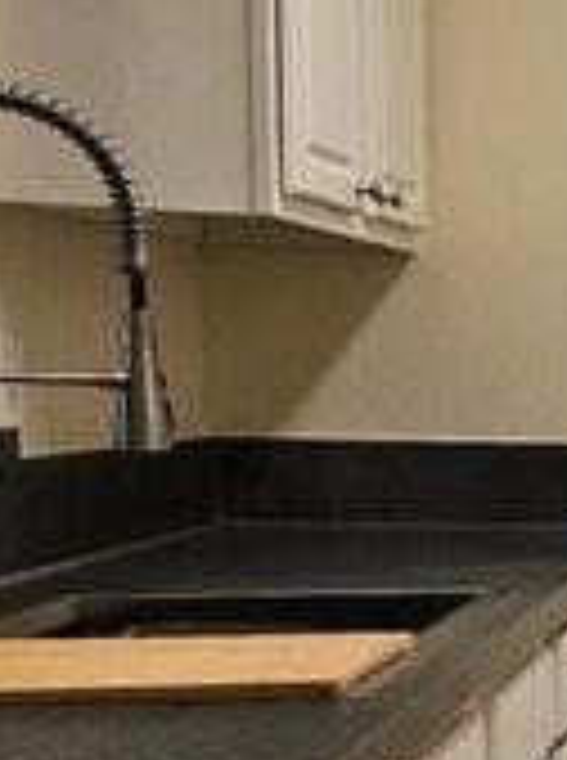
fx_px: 1732
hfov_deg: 12.6
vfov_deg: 24.5
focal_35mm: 79
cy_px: 567
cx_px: 1498
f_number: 2.2
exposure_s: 1/60
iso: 125
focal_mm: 2.2
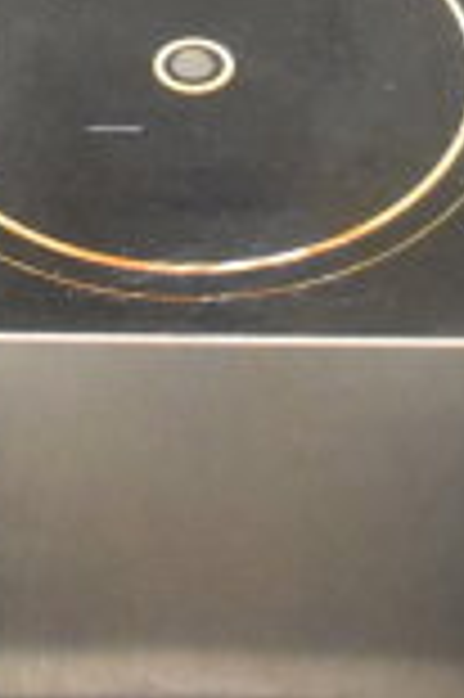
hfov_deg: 7.7
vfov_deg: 10.9
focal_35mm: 177
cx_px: 153
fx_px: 3429
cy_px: -552
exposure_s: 1/30
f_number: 3.5
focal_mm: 20
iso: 4500
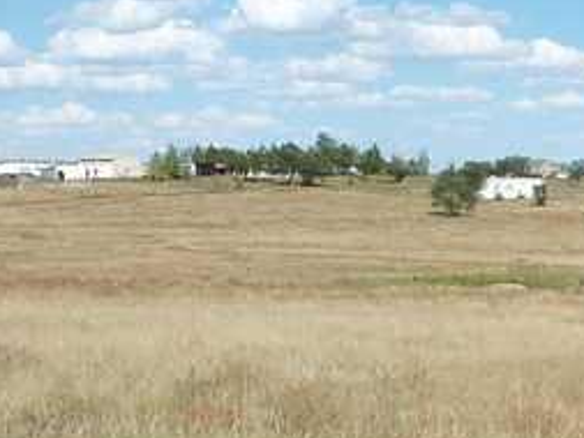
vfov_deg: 16.2
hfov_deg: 21.1
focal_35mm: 91
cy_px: 286
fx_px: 1536
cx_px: 506
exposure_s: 1/400
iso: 80
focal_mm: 4.1
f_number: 5.6
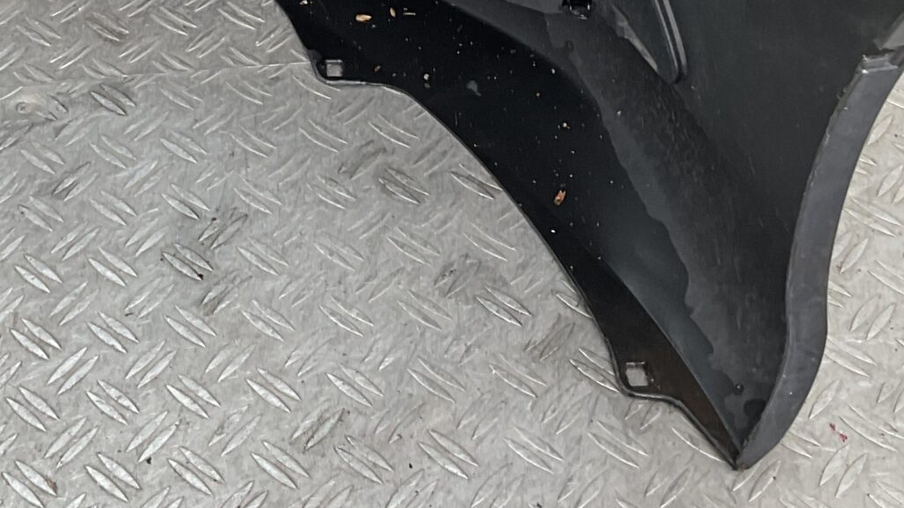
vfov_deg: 14.6
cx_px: 183
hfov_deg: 26.4
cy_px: -163
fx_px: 1894
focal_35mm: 79
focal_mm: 3
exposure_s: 1/120
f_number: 1.8
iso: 25
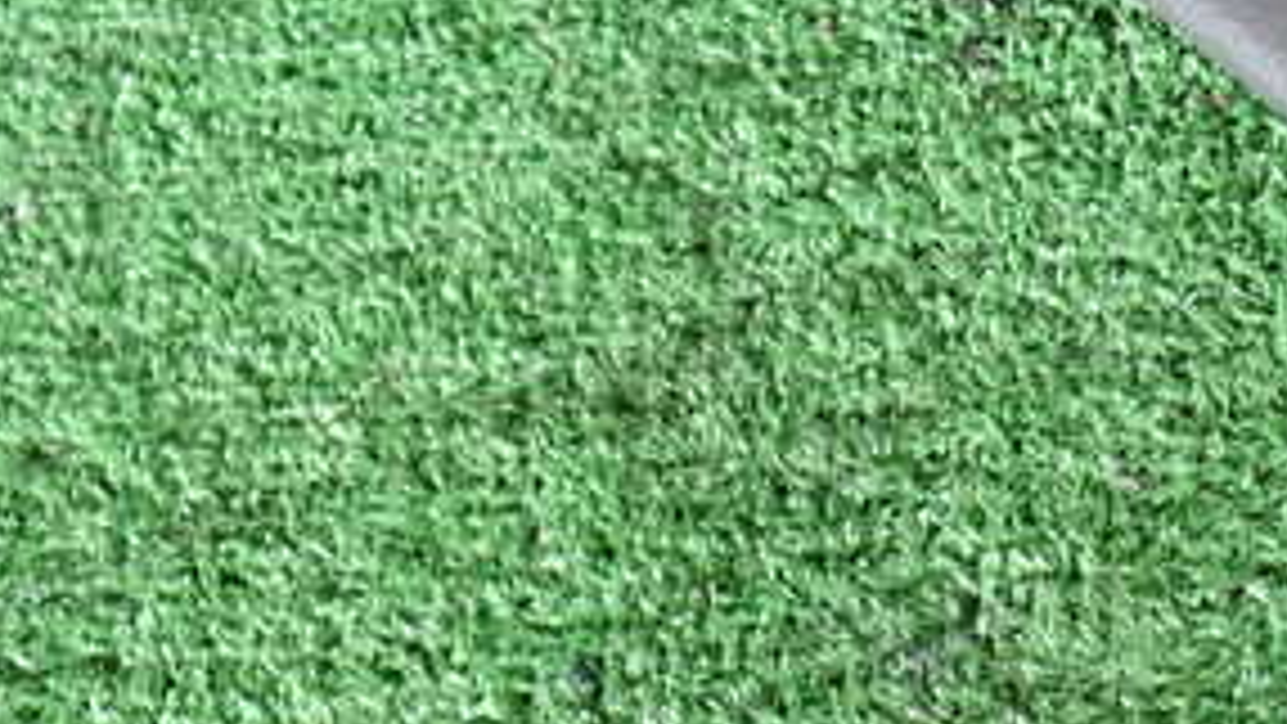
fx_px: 2184
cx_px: 1179
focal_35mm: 64
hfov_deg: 31.2
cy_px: -45
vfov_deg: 18.2
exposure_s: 1/60
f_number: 2.2
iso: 125
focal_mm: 5.05
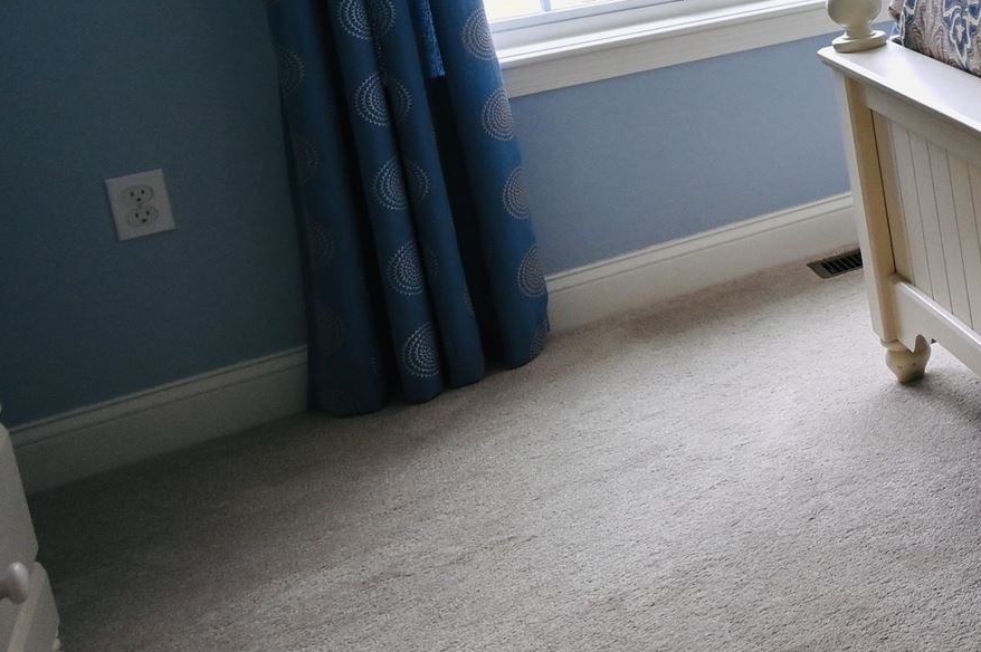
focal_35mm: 49
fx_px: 1334
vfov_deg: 24.8
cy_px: -129
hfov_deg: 24.3
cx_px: 1656
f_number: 4
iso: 400
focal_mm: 14
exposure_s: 1/160
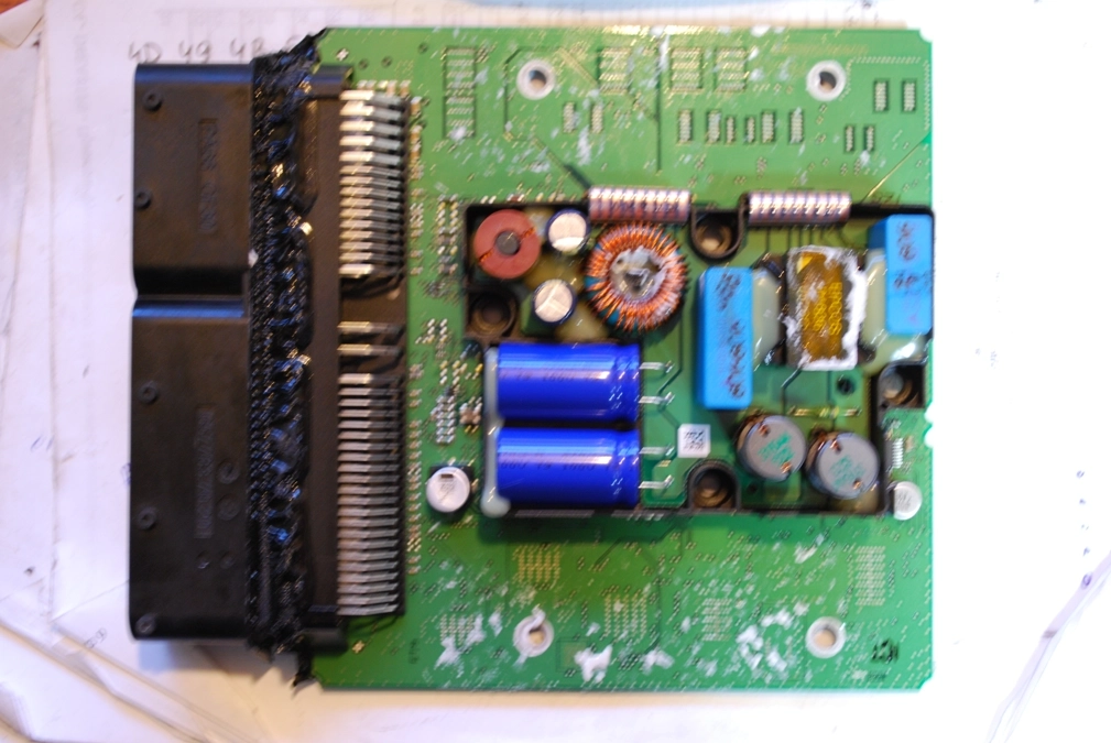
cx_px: 556
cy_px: 372
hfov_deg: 41.1
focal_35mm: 48
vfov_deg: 28.1
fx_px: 1483
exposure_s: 1/3
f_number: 5
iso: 400
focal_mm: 32
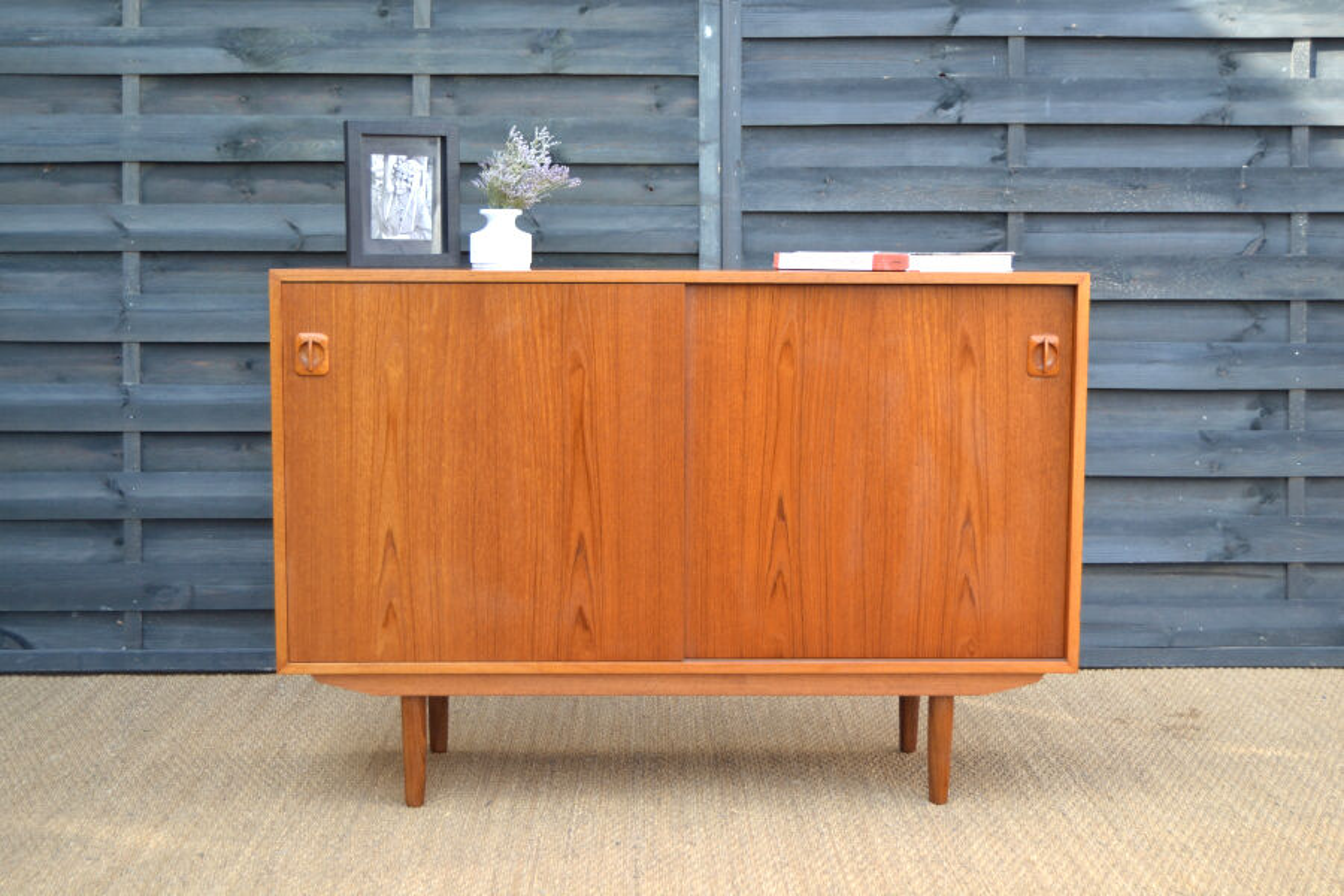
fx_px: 1792
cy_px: 448
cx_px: 672
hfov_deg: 41.1
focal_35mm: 48
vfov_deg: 28.1
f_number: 4.5
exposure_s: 1/125
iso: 140
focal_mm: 32
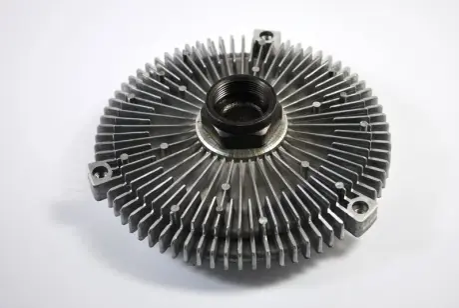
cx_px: 230
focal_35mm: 75
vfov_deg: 18.2
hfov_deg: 27.0
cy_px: 154
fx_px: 957
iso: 200
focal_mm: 50
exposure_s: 1/80
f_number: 5.6
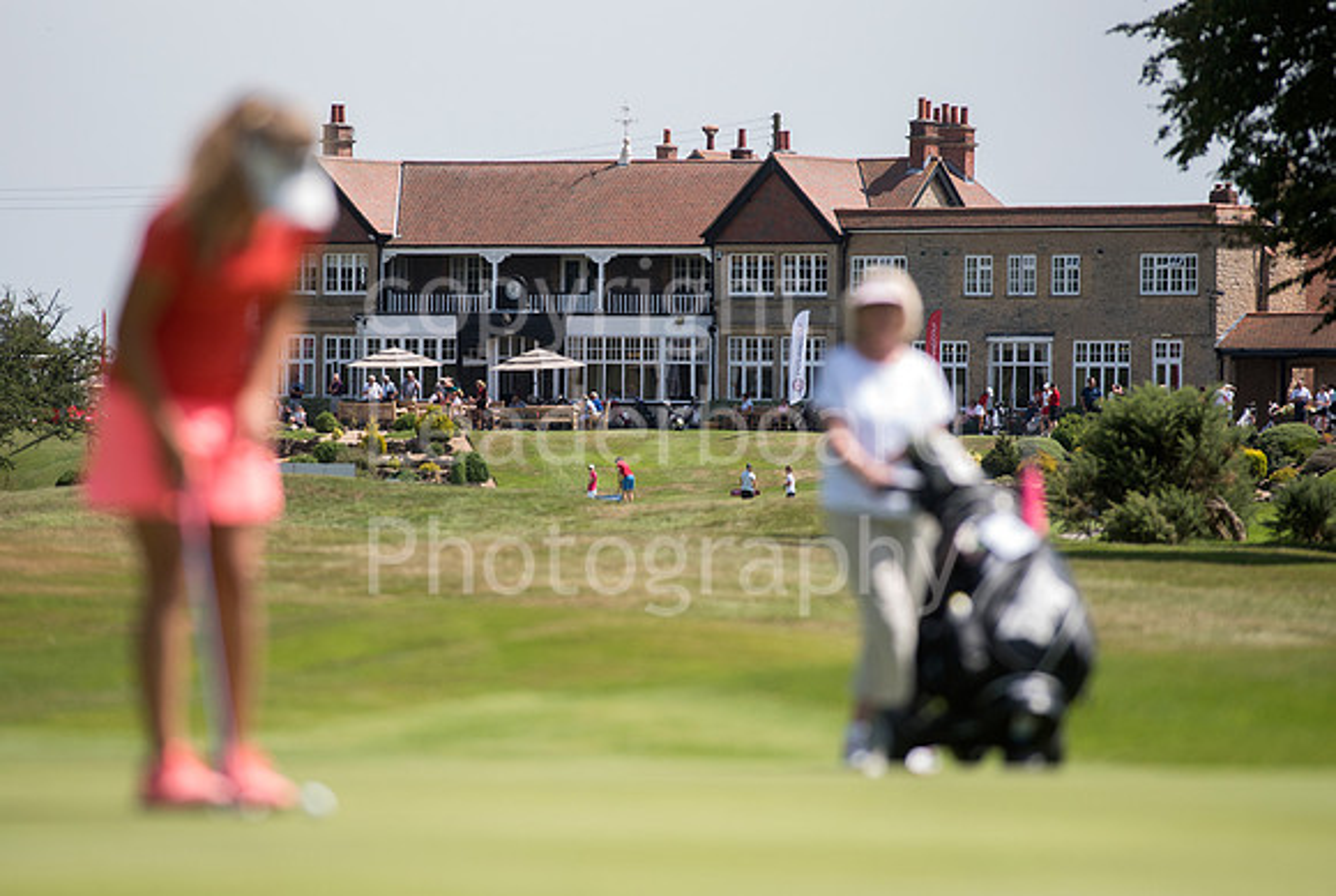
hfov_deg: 6.9
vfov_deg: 4.6
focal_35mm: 300
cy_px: 448
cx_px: 668
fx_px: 11153
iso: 500
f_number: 5
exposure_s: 1/3200
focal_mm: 300
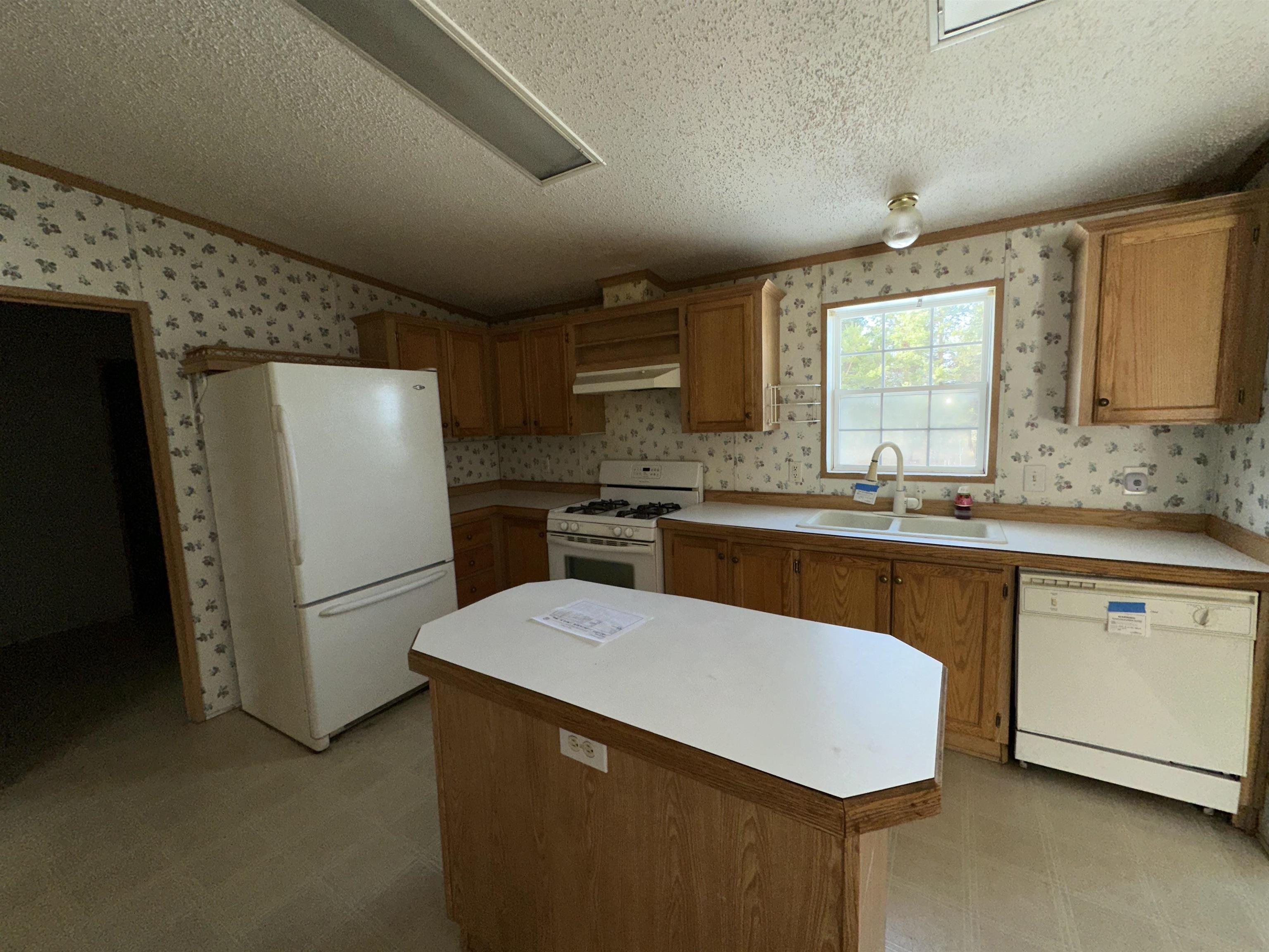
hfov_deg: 102.1
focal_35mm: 14
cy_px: 476
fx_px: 513
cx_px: 634
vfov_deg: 85.7
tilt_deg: -6.7
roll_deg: +1.9
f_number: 2.2
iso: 32
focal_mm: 2.22
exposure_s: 1/122
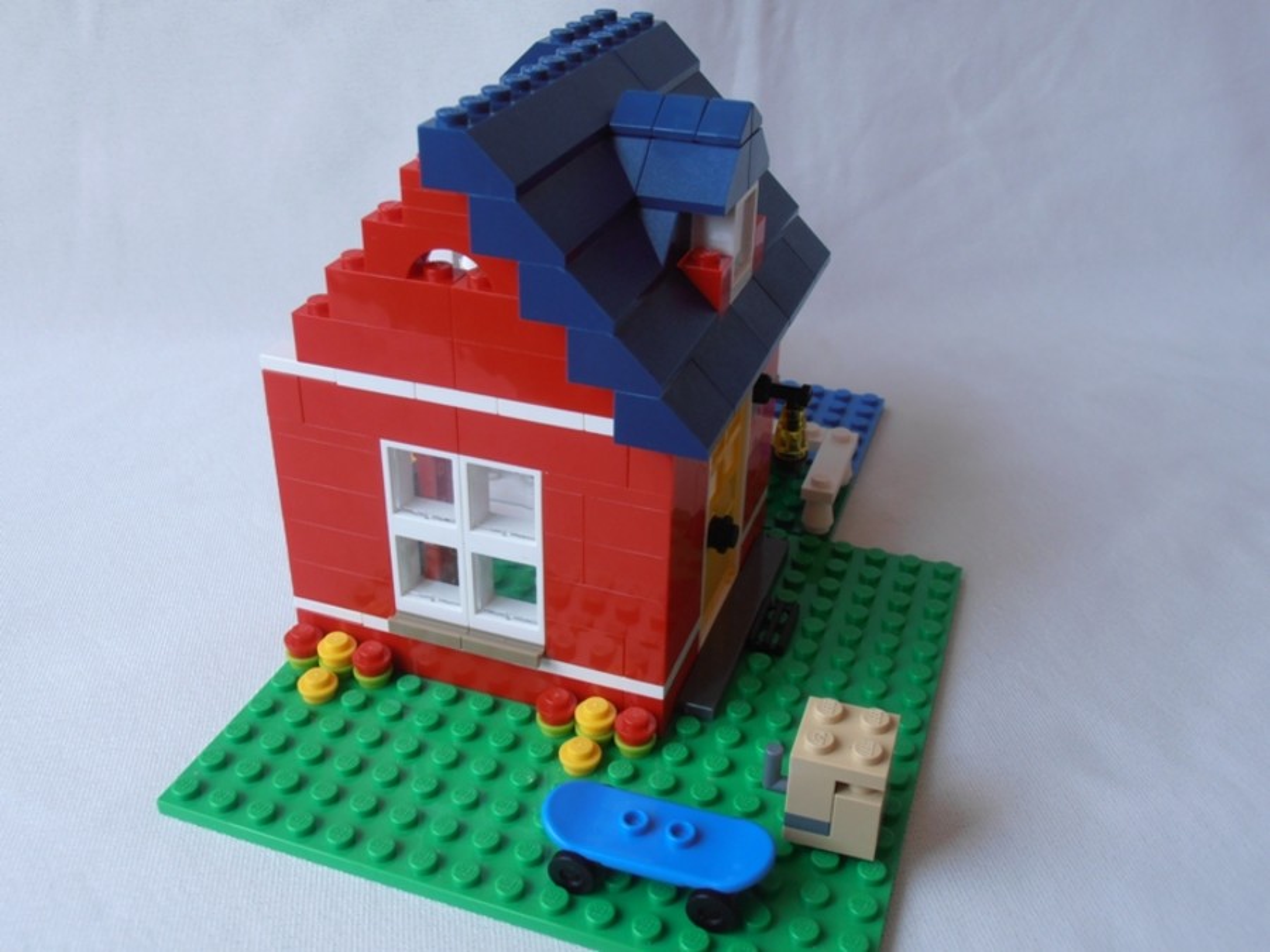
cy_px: 476
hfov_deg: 50.1
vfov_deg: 38.7
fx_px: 1357
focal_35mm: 37
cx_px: 635
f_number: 3.9
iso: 80
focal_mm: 6.61
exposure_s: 1/60
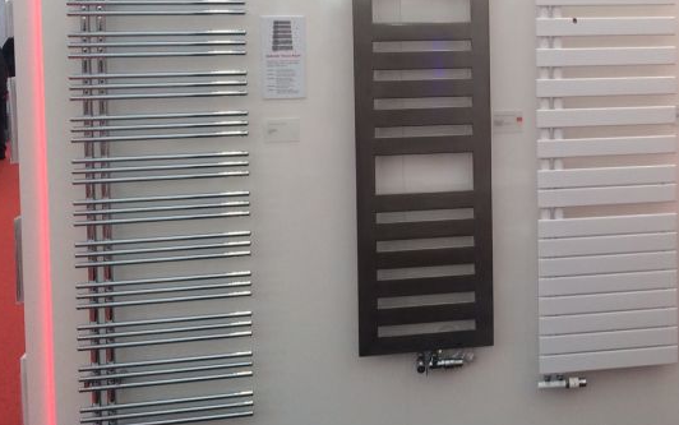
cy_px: 58
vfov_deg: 24.3
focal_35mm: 52
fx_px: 963
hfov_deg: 37.3
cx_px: 558
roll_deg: +1.0
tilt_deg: -4.6
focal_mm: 4.15
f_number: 2.2
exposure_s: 1/100
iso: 64
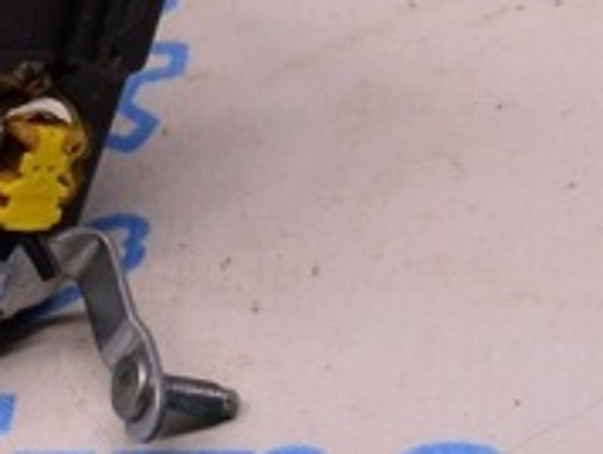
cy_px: 215
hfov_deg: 14.8
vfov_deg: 12.0
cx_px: -285
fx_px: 2163
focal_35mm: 124
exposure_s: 1/125
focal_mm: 24
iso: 1600
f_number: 8
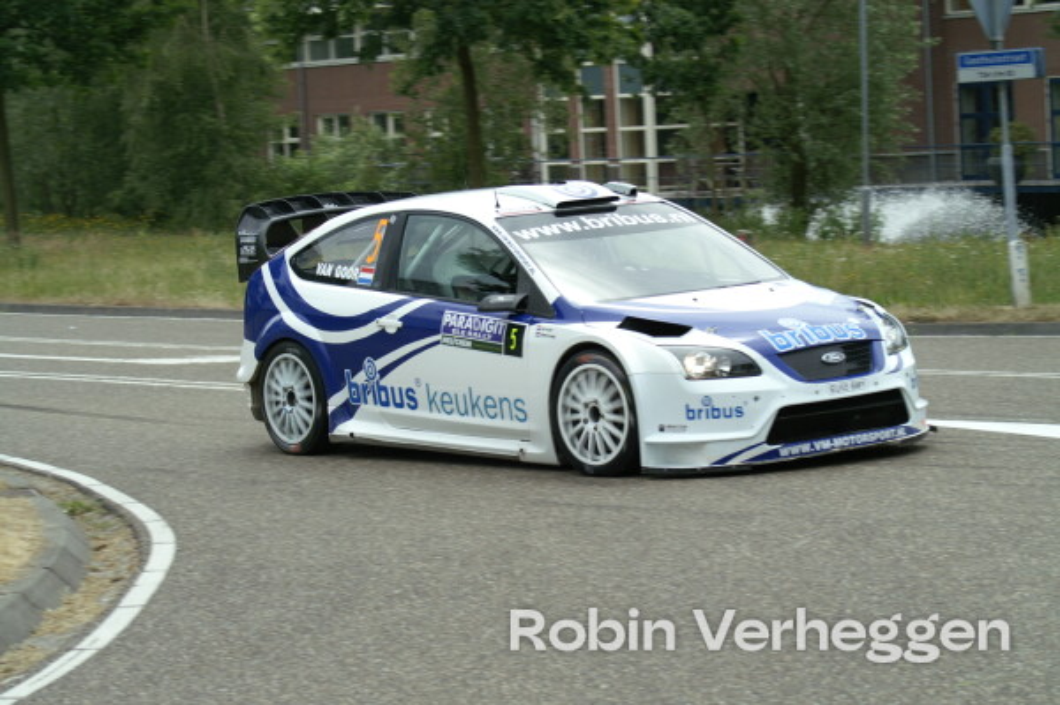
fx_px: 3310
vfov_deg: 12.2
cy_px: 352
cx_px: 530
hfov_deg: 18.2
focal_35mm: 112
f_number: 8
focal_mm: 75
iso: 100
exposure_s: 1/250
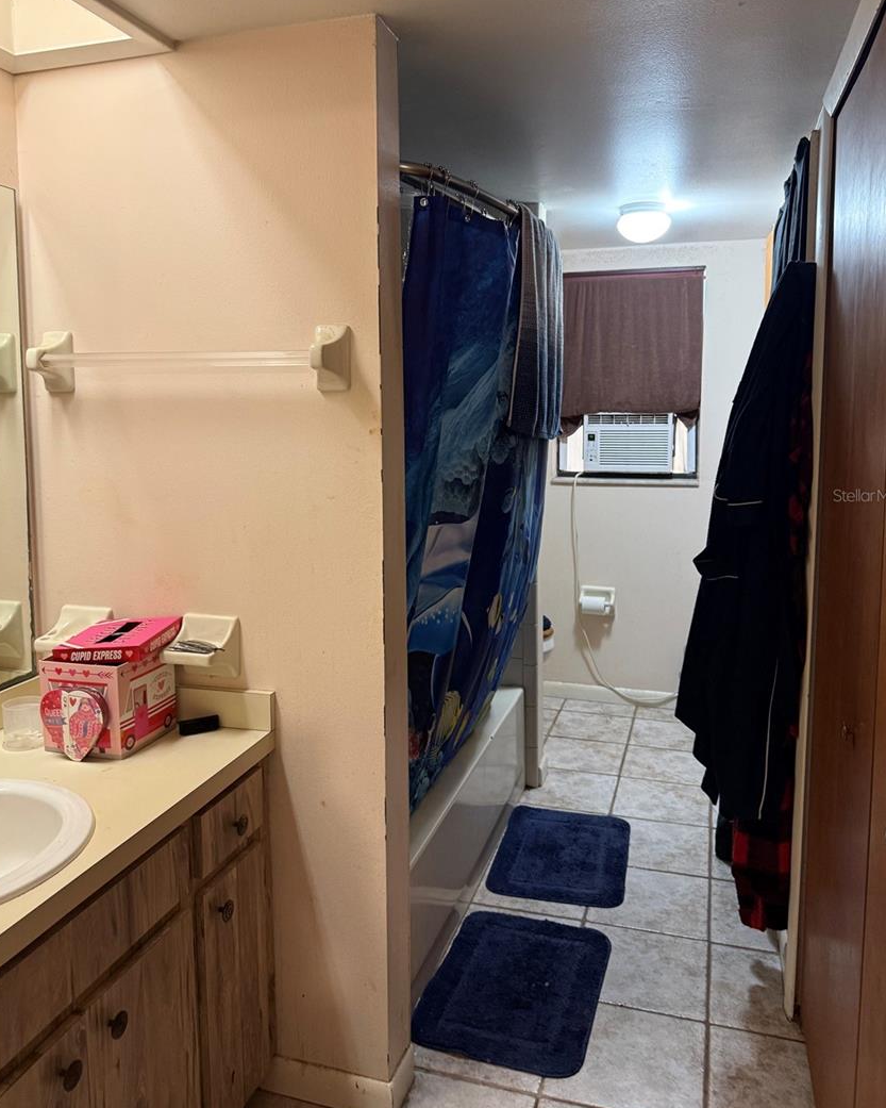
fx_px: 885
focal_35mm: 27
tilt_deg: -3.6
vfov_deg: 63.9
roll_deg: +0.2
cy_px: 495
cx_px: 430
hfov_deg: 53.2
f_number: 1.78
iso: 250
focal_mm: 6.76
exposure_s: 1/60
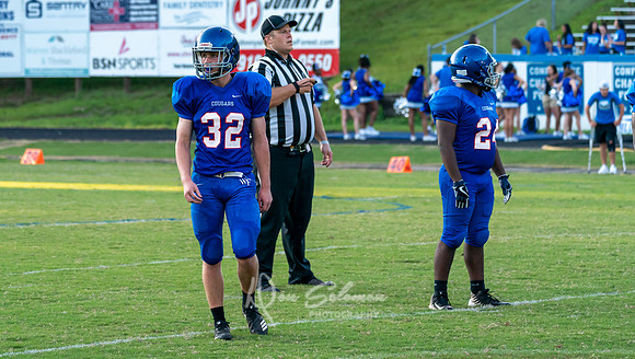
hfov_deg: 10.0
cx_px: 231
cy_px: 90
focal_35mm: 216
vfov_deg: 5.6
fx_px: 3638
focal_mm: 162
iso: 1600
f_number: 5.6
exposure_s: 1/1000
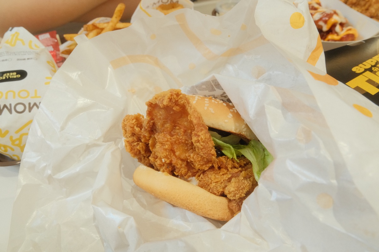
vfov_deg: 53.1
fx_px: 253
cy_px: 126
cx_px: 190
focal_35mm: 24
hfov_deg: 73.7
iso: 4000
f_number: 7.1
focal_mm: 16
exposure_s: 1/60
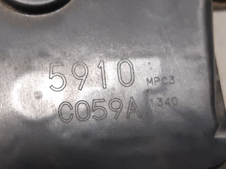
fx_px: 268
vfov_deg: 35.1
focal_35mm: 41
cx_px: 75
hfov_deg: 45.1
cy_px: 88
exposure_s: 1/50
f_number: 1.7
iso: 160
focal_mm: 3.93
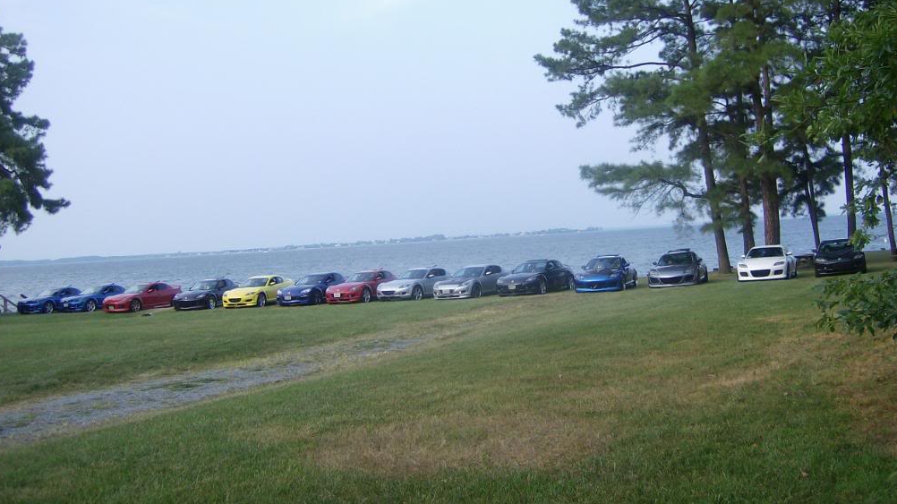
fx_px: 951
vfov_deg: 29.6
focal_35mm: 40
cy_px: 192
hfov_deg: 50.5
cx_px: 448
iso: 100
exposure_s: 1/425
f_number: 2.8
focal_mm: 6
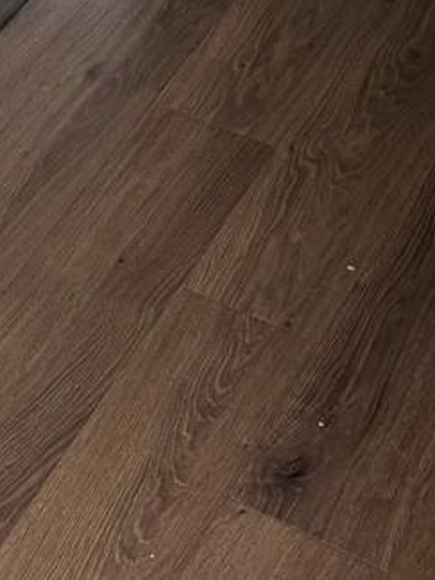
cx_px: -138
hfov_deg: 15.7
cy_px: 371
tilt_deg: -50.1
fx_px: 1491
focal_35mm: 89
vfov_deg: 21.9
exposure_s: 1/60
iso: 200
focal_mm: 6.76
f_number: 1.78
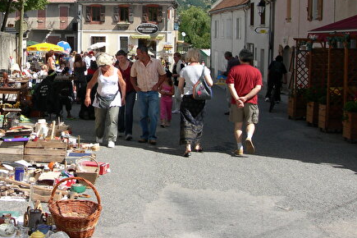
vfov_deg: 21.3
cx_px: 75
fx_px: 625
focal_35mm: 63
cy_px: 53
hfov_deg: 31.1
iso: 50
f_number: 4.8
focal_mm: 7.8
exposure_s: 1/336
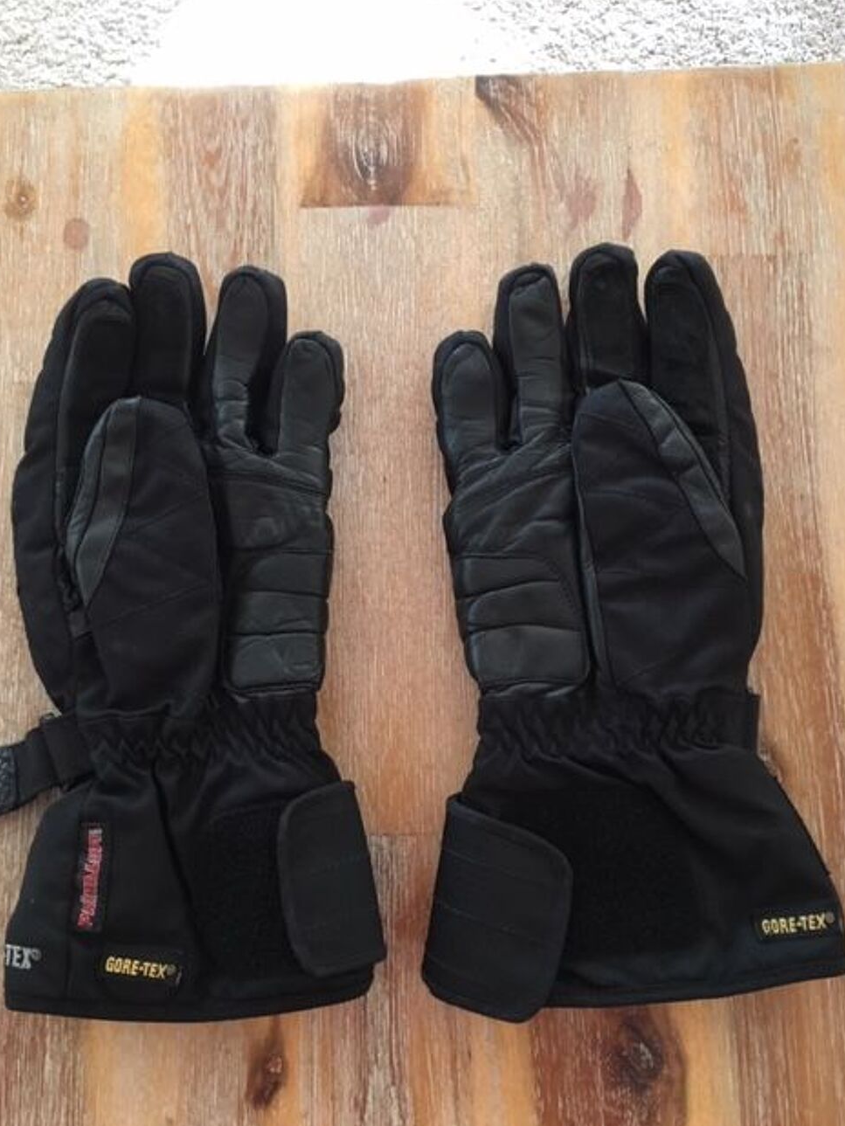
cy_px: 573
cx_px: 427
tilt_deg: -81.9
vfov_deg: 60.0
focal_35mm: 30
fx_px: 976
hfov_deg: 46.8
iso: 200
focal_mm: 4.15
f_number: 2.2
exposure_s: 1/33
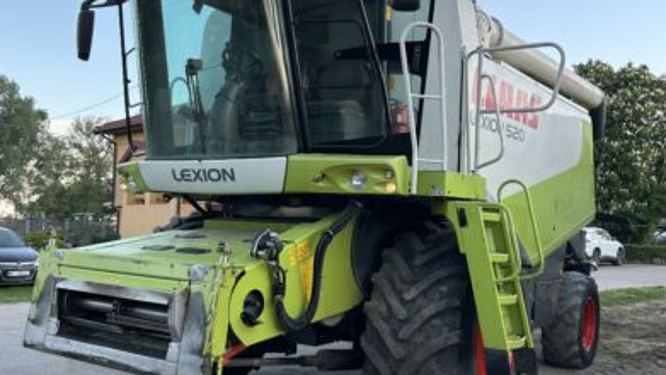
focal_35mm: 29
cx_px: 329
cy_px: 167
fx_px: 512
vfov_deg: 40.1
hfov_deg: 66.1
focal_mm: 5.7
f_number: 1.5
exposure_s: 1/436
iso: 50
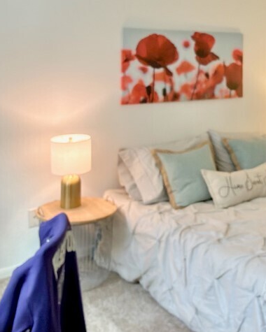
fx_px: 453
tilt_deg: -5.9
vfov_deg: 40.2
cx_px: 206
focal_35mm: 46
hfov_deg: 32.0
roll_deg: +0.1
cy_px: 195
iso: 80
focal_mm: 2.22
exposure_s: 1/40
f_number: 2.2
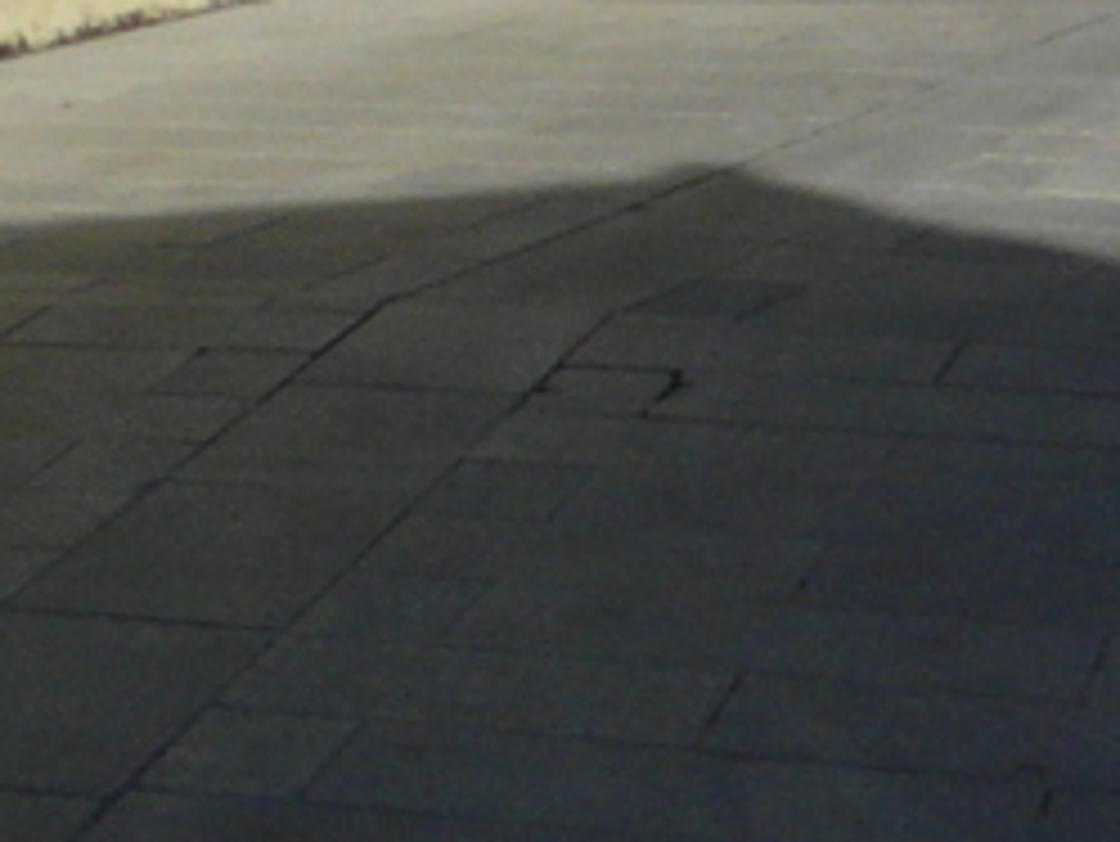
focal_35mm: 144
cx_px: -1462
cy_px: -950
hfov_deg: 11.6
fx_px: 4661
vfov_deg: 9.5
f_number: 8
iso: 100
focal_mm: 4.6
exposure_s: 1/500
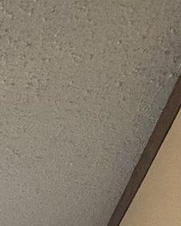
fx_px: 757
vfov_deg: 12.2
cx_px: -339
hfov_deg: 10.4
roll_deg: -3.4
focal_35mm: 113
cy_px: 595
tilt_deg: -4.8
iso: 250
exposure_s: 1/60
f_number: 2.2
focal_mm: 2.22
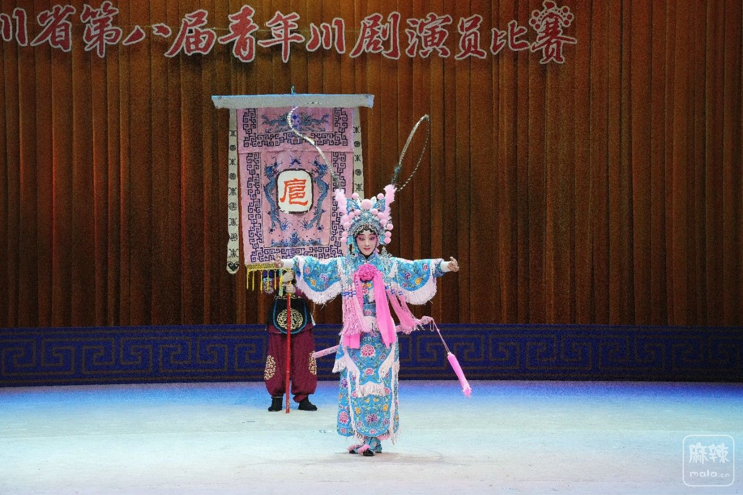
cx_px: 372
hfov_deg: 19.3
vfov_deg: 12.9
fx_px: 2187
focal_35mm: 106
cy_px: 248
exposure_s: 1/1250
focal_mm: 106
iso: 12800
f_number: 10
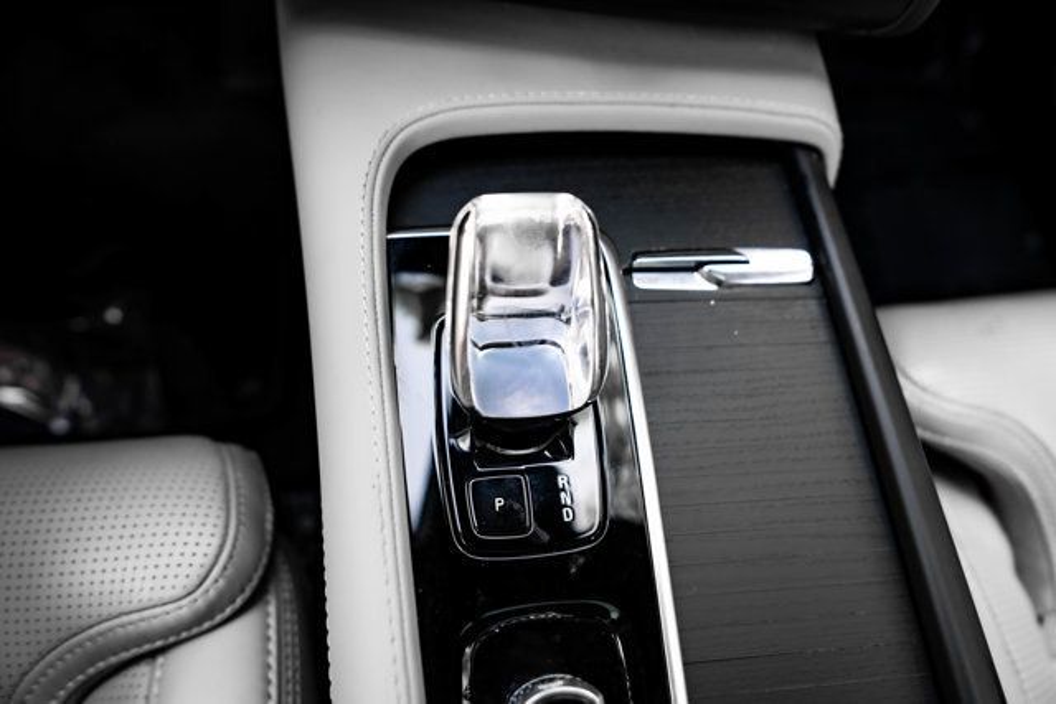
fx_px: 704
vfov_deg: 53.2
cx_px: 528
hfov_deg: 73.7
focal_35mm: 24
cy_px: 352
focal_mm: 24
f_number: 3.2
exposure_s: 1/200
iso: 640
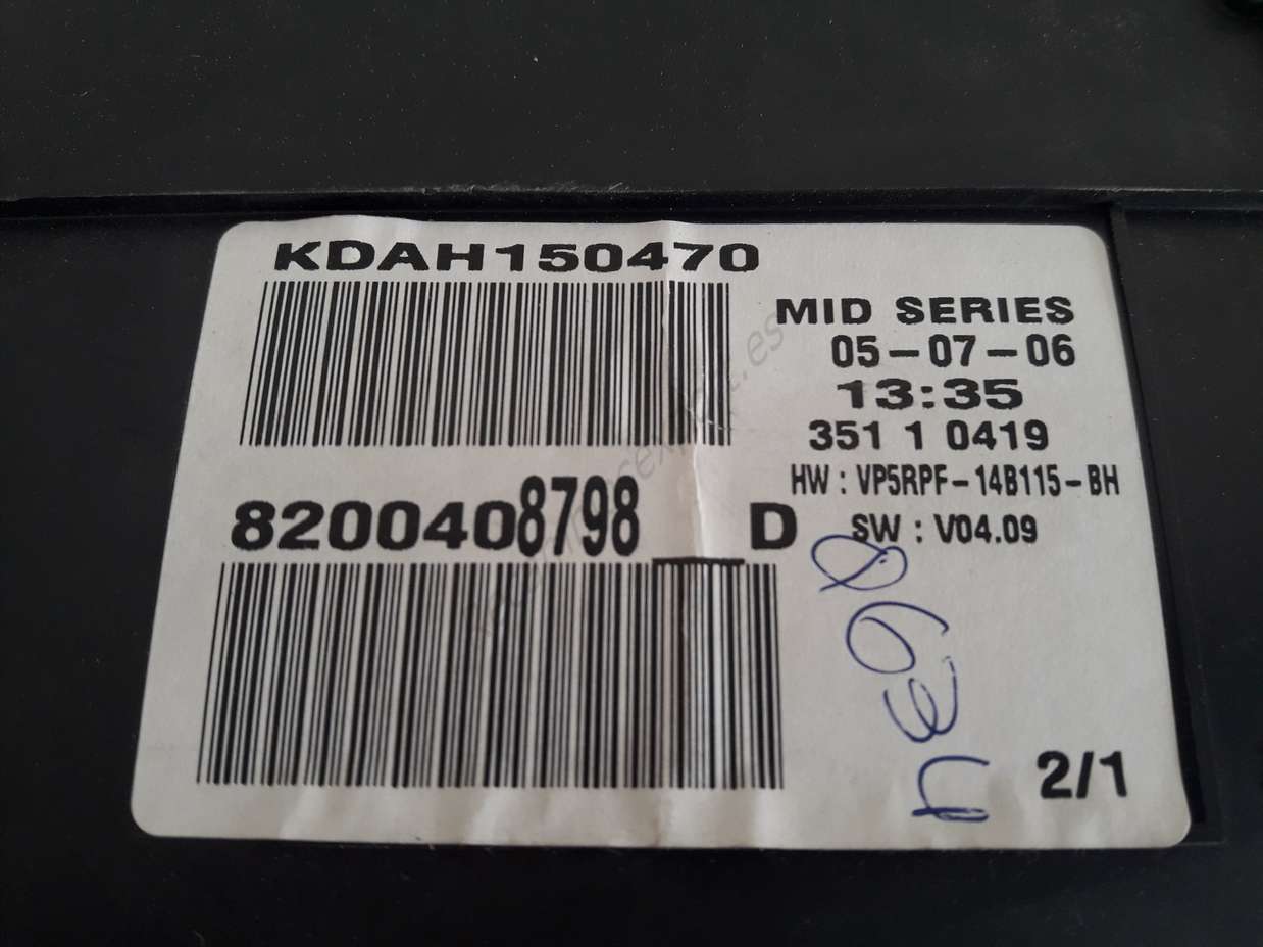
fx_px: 1021
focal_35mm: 28
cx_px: 632
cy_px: 474
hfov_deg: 63.5
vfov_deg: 49.7
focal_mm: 3.7
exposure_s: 1/33
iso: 80
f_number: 1.9
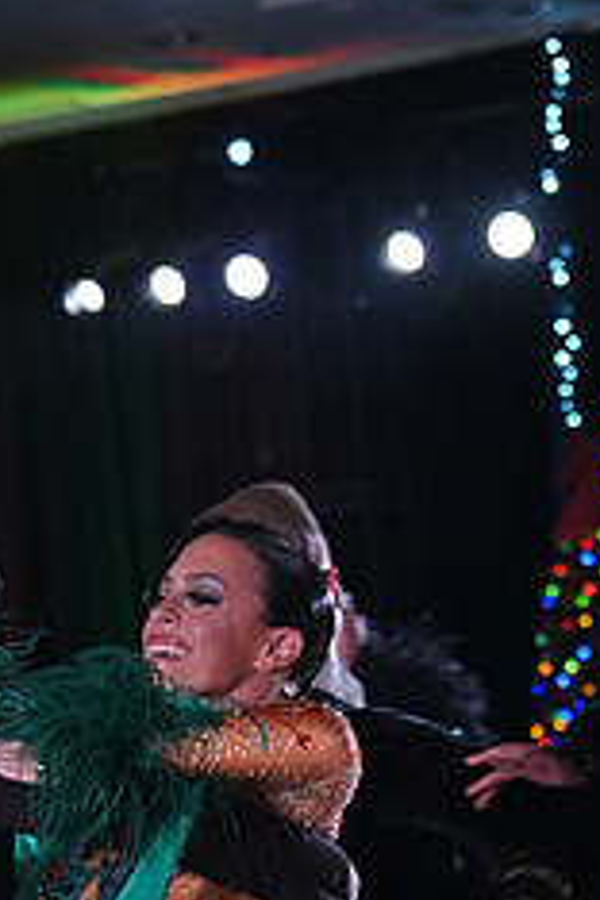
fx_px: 7424
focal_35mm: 297
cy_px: 1065
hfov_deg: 4.6
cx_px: 229
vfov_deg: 6.9
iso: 4000
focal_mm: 120
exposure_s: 1/400
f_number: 5.6
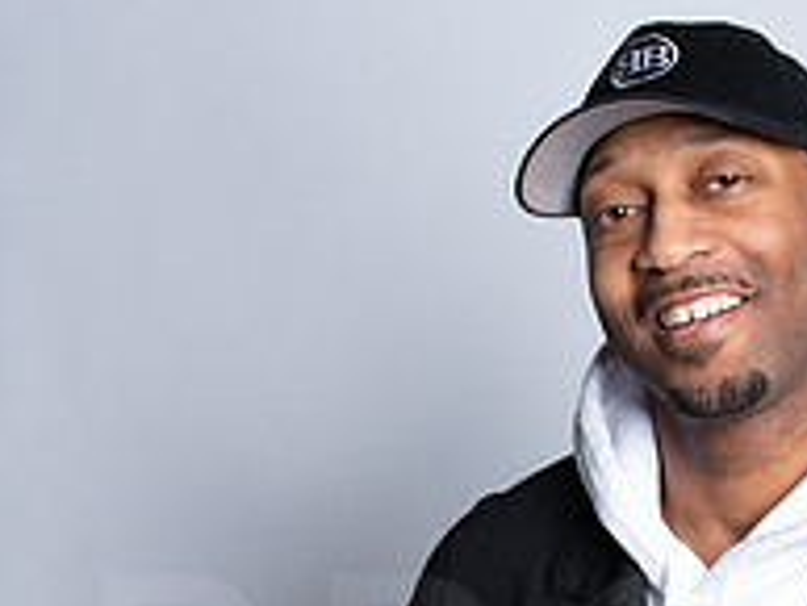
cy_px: 692
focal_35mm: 101
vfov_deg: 14.3
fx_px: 2356
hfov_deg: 19.1
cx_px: 702
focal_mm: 35
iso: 250
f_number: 6.3
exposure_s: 1/200
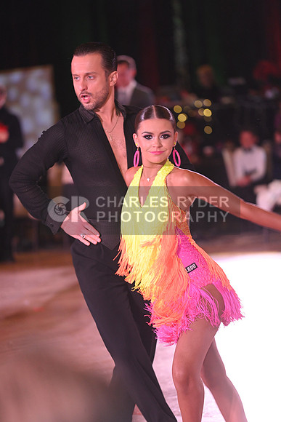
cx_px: 140
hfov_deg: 6.9
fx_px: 2340
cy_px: 211
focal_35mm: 200
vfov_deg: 10.3
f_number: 5
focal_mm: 200
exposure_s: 1/200
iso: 2000
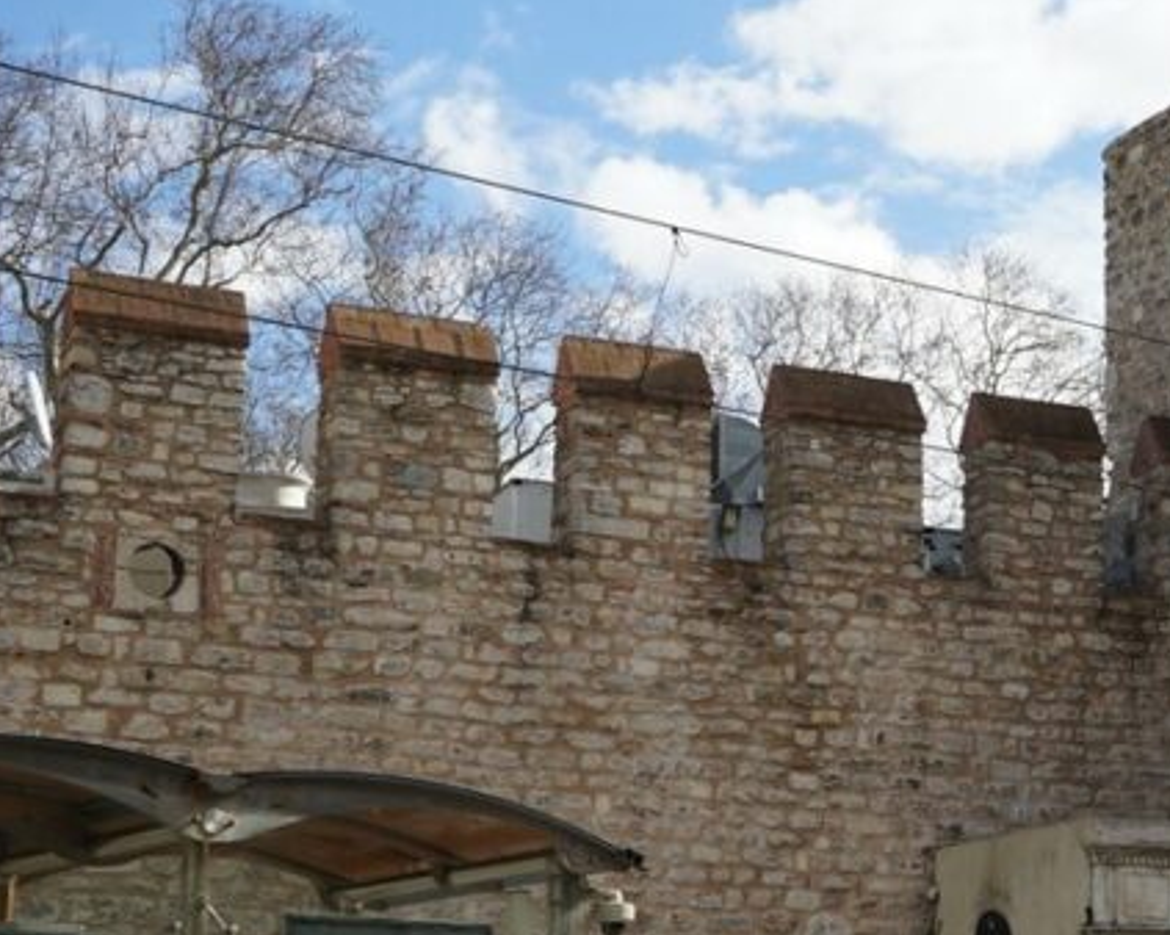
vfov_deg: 20.3
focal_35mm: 75
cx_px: 1341
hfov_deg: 23.5
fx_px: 2596
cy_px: 624
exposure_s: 1/200
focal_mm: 33
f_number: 8
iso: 100
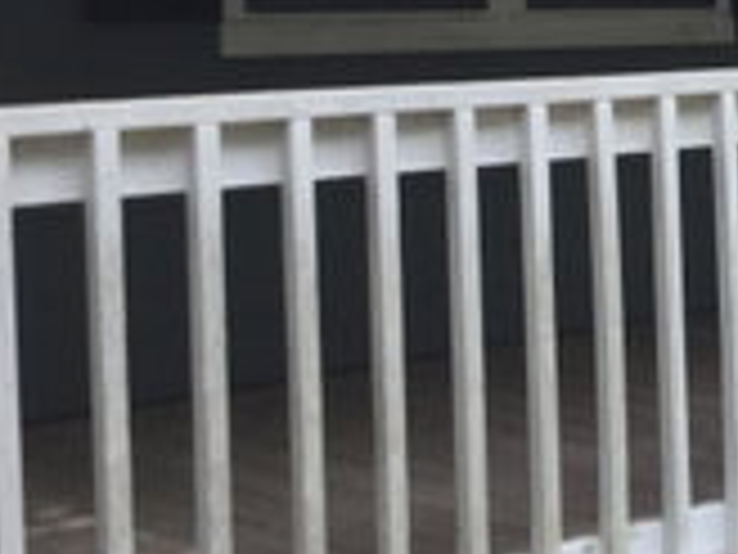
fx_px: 2068
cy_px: 59
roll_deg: -1.5
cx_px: 958
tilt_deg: -5.6
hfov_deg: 18.8
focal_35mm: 97
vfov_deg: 15.1
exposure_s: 1/204
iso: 25
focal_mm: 3.3
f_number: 2.4
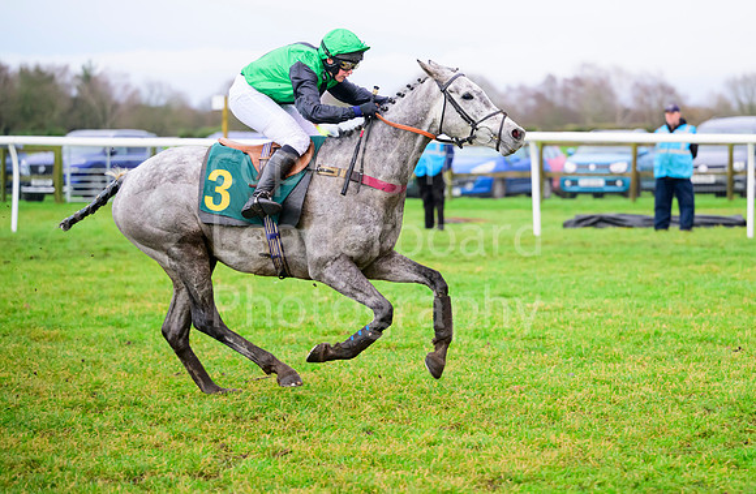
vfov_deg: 10.5
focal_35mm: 128
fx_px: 2680
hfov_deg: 16.1
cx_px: 435
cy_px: 257
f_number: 2.8
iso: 3200
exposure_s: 1/1250
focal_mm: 110
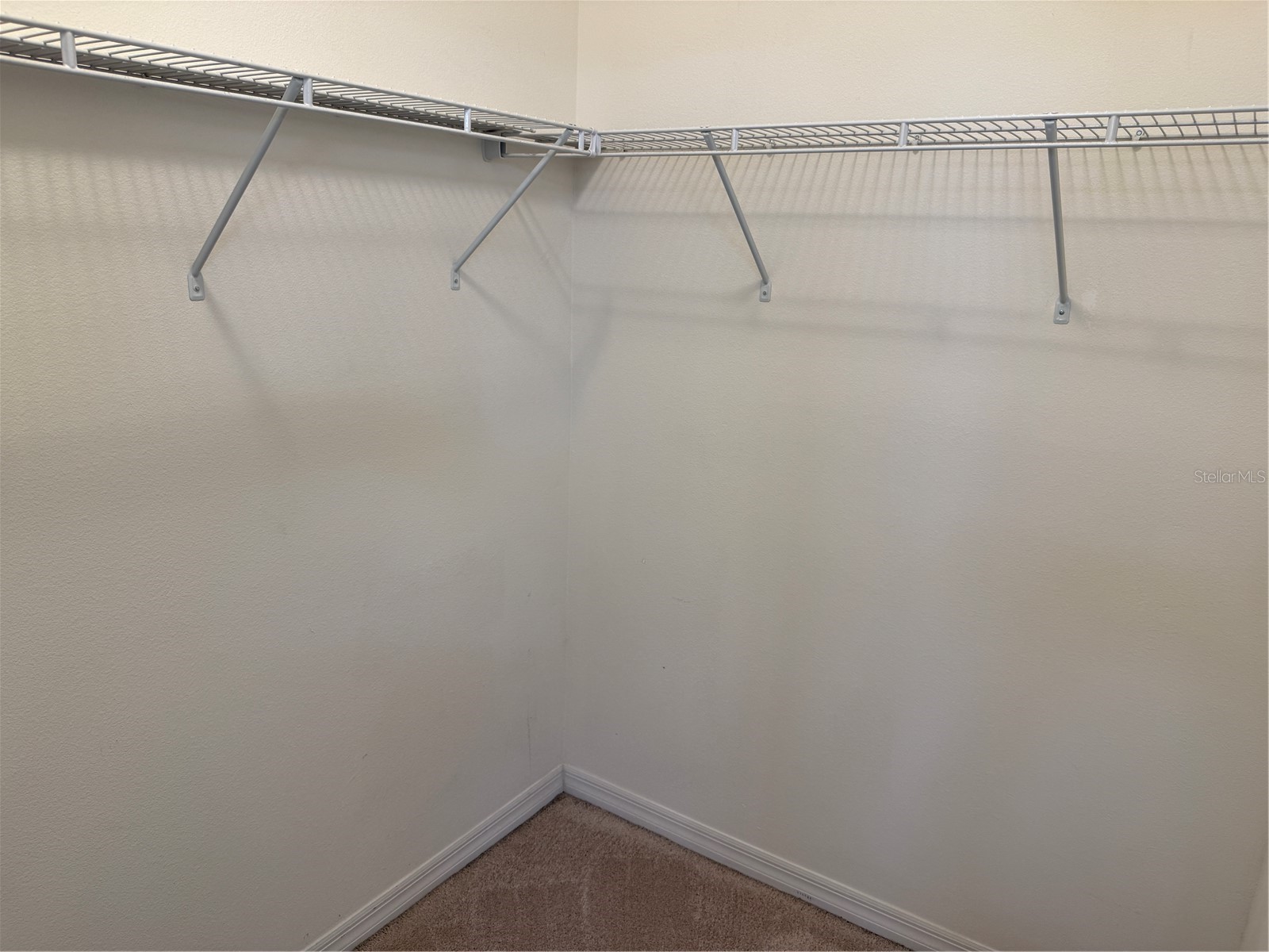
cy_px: 476
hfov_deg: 71.6
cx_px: 634
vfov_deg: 56.8
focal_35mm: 24
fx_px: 880
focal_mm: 6.76
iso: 125
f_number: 1.78
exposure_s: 1/120
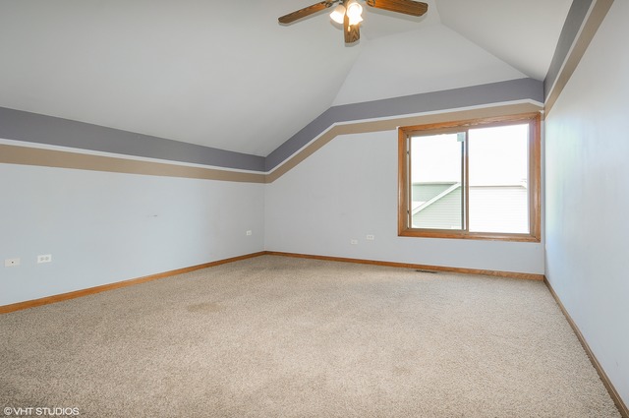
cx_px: 314
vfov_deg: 67.2
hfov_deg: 90.1
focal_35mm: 18
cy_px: 209
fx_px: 314
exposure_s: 1/13
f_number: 8
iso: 200
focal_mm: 12
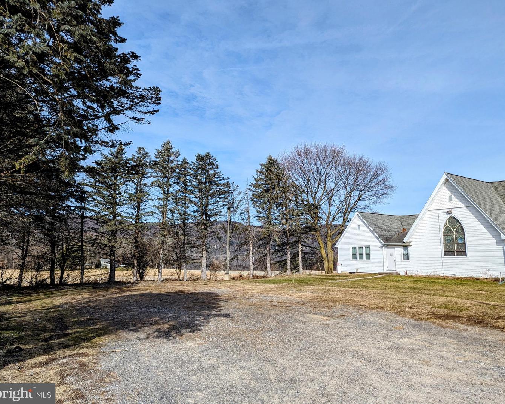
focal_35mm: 25
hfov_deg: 68.1
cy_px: 202
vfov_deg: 56.8
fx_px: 374
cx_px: 259
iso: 43
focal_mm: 6.81
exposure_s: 1/2695
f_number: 1.85
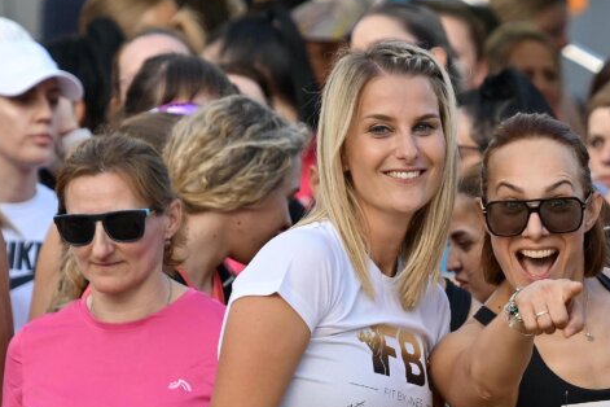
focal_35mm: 457
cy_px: 423
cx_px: 592
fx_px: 7743
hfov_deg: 4.5
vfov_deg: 3.0
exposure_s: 1/800
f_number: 5
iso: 360
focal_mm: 140
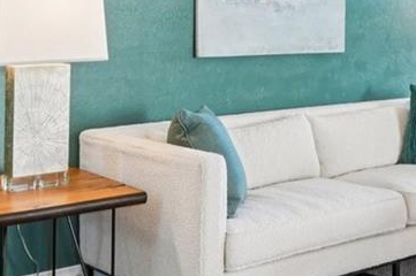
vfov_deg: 18.2
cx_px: 310
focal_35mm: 73
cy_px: 13
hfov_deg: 27.3
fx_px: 845
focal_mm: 11
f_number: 8
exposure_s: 1/30
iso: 500
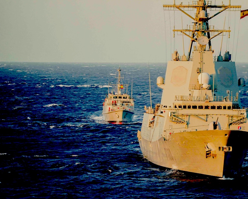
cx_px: 148
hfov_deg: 5.4
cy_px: 100
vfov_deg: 4.4
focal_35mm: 355
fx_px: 2606
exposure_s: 1/800
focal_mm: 313.9
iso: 400
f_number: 6.3
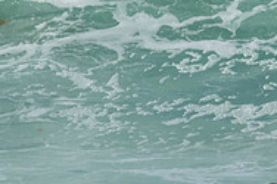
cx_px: 374
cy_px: -48
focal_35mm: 2469
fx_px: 18981
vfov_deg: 0.6
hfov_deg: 0.8
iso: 1250
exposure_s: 1/1600
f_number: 11
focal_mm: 800
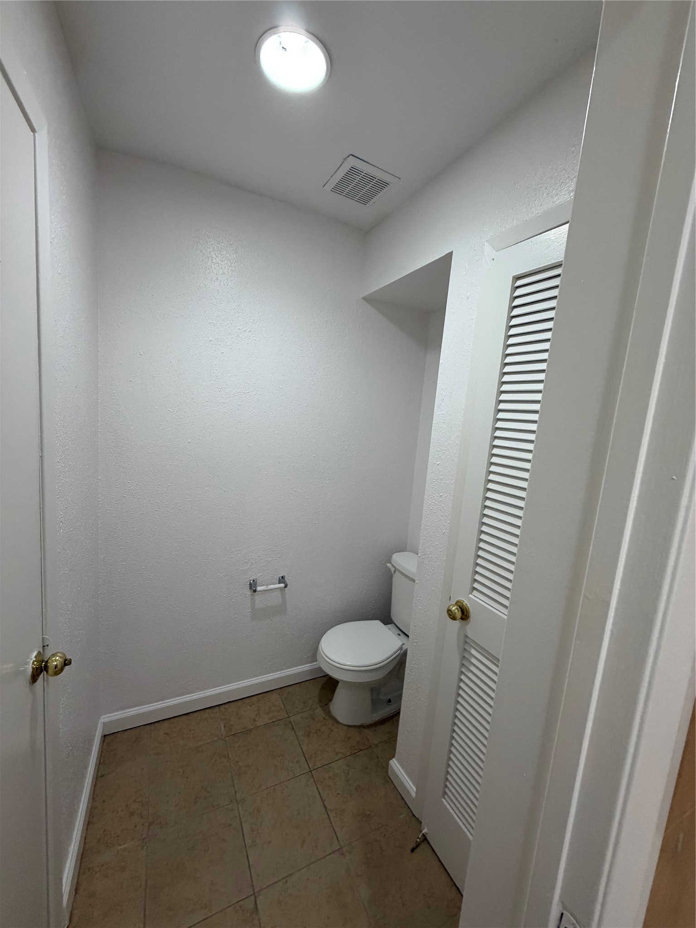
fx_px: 375
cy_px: 464
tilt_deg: -5.9
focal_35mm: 14
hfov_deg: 85.7
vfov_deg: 102.1
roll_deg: -4.8
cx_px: 348
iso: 250
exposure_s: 1/120
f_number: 2.2
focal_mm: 2.22
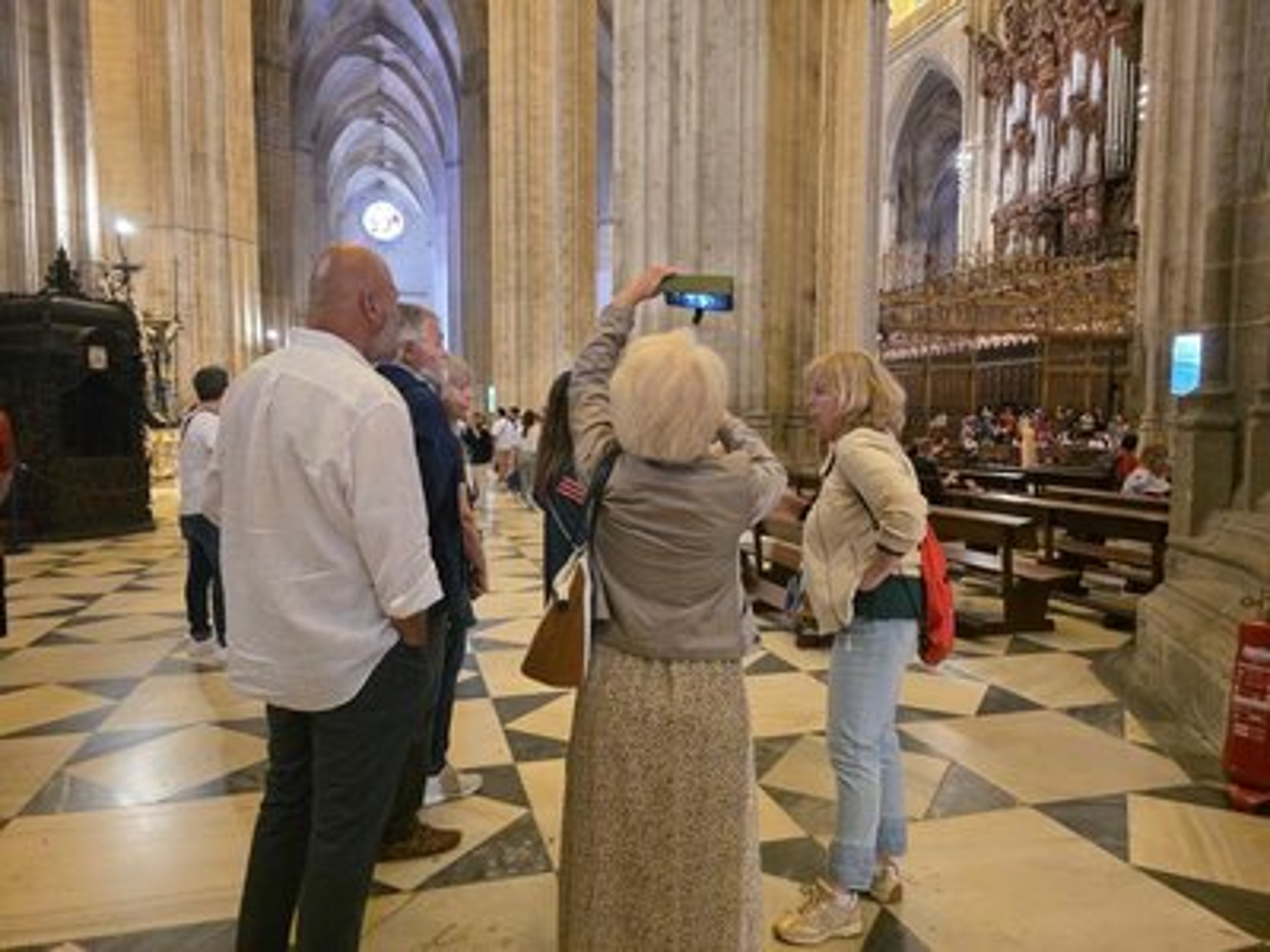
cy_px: 476
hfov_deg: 73.9
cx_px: 635
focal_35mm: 23
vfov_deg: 58.9
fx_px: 844
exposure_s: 1/100
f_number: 1.7
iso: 2500
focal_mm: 6.3
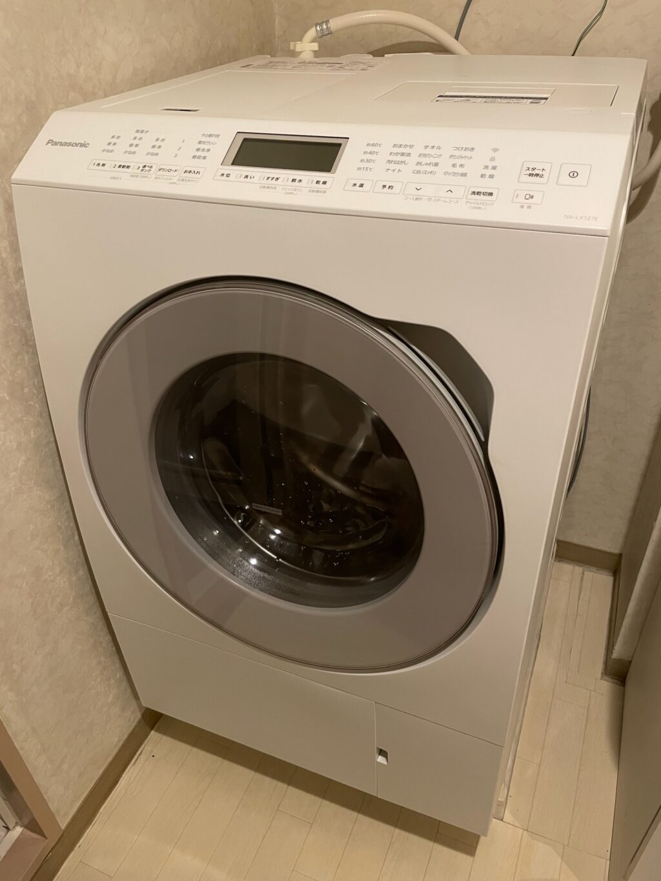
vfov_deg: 67.3
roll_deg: +2.6
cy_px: 440
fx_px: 662
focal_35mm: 26
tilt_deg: -35.3
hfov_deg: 53.1
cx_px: 330
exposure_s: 1/50
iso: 320
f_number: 1.6
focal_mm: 4.2
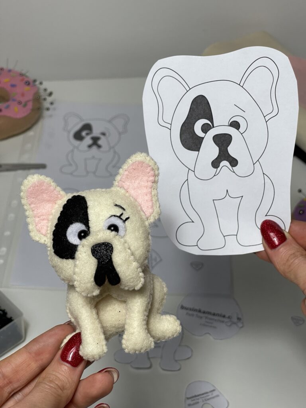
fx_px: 754
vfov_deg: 30.3
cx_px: 153
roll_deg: -2.5
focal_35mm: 64
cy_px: 204
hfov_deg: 22.9
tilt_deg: -43.0
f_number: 2.2
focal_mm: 7.5
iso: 64
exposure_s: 1/100
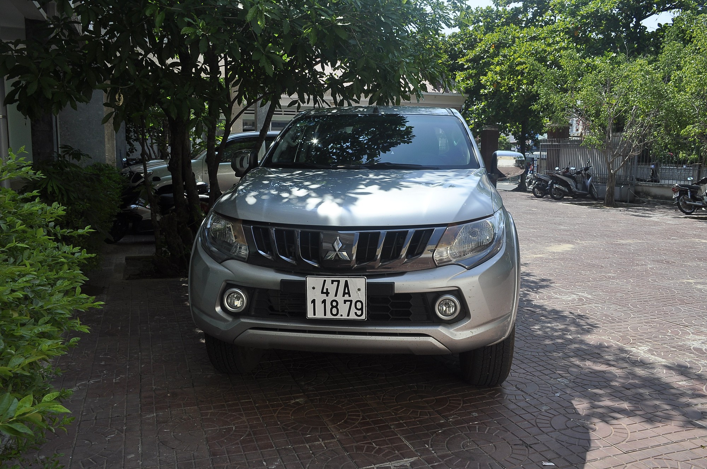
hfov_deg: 62.0
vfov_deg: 43.5
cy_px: 234
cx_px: 354
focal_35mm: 30
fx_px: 588
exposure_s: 1/160
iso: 250
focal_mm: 20
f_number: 14
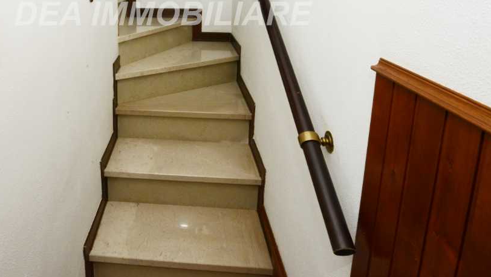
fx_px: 313
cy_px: 25
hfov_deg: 74.0
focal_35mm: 24
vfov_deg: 43.4
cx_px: 164
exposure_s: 1/60
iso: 1100
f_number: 22
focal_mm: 14
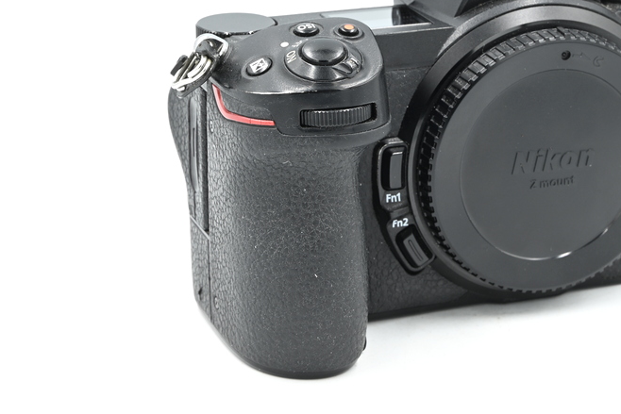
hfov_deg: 17.9
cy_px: 134
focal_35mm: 114
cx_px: 441
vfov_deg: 12.0
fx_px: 1967
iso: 200
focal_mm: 75
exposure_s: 1/13
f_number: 14
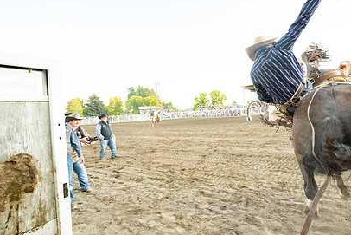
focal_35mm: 20
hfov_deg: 82.8
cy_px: 107
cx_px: 214
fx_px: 195
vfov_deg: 61.9
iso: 4000
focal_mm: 14
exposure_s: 1/500
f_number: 4
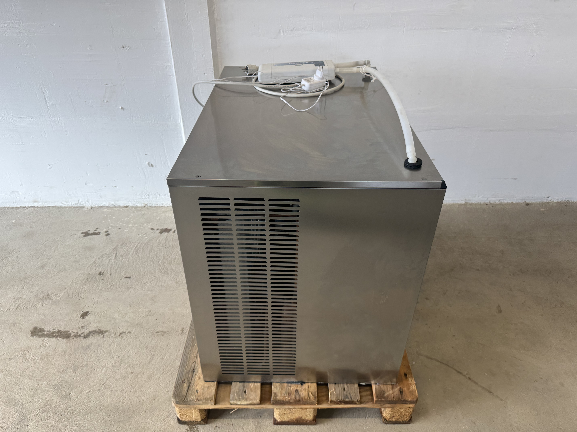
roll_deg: +0.3
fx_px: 400
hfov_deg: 71.6
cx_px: 288
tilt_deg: -33.8
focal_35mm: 24
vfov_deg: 56.8
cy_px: 216
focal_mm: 6.76
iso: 64
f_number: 1.78
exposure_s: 1/100
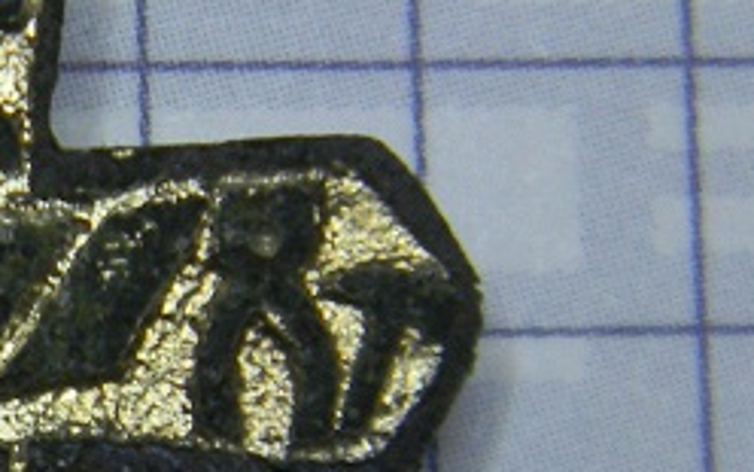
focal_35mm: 355
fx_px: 7295
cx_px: -40
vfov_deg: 3.7
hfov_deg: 5.9
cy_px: 332
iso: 108
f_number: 4.5
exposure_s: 1/30
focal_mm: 15.1
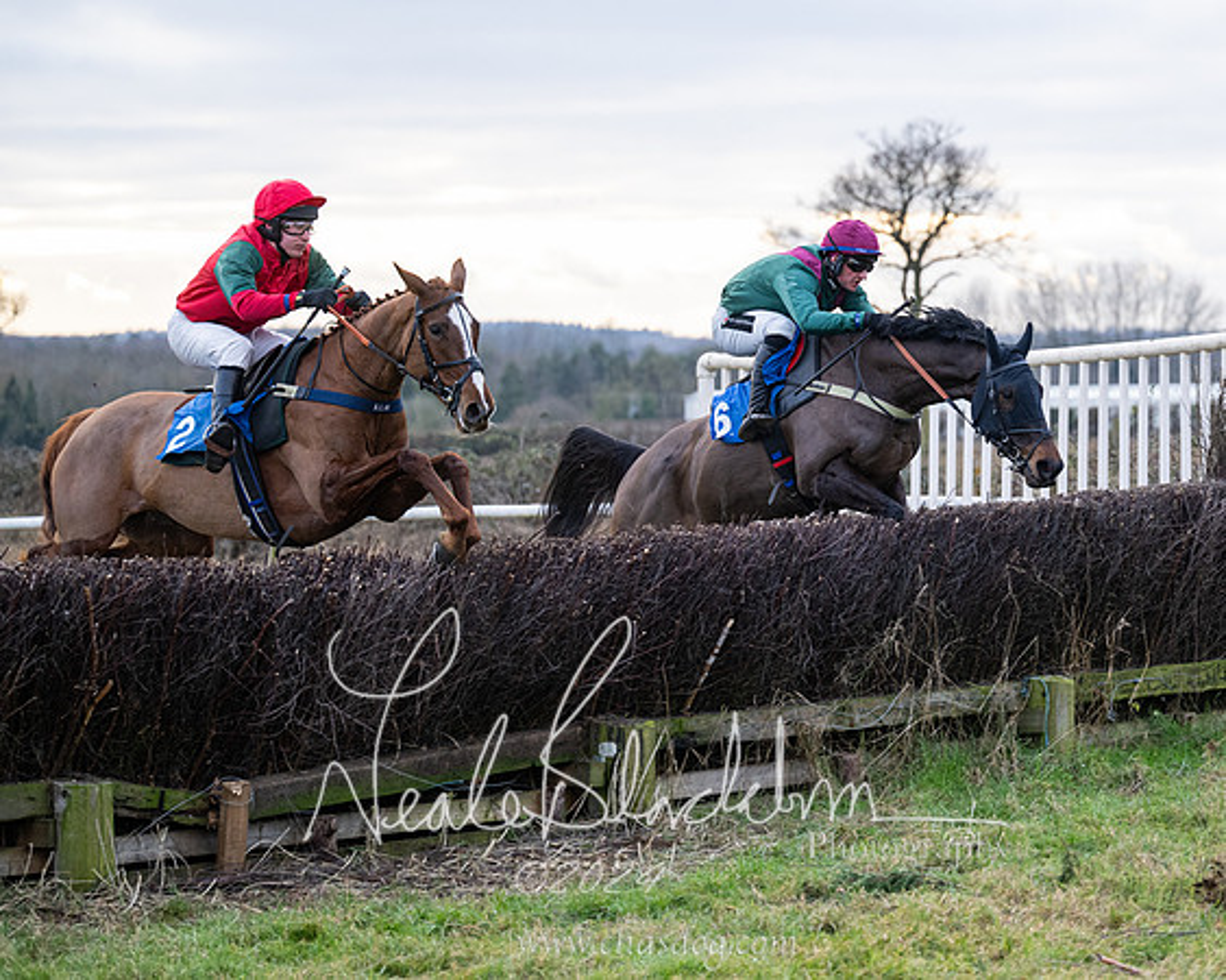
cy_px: 459
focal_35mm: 122
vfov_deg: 12.6
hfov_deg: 15.7
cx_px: 886
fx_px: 4427
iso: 800
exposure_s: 1/1250
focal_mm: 90
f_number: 2.8
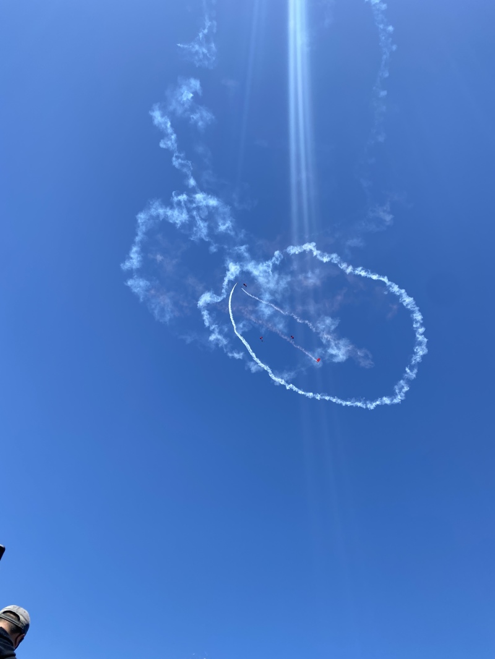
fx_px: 496
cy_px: 330
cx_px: 248
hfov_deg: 53.1
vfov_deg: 67.3
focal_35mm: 26
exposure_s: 1/2410
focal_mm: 4.25
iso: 32
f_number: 1.8
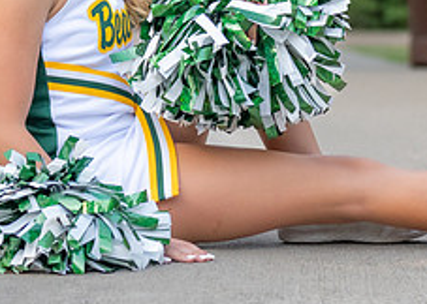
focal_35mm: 290
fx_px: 3516
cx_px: 165
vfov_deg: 5.0
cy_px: -4
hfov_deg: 6.9
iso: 640
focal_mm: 70
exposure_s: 1/1000
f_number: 2.8
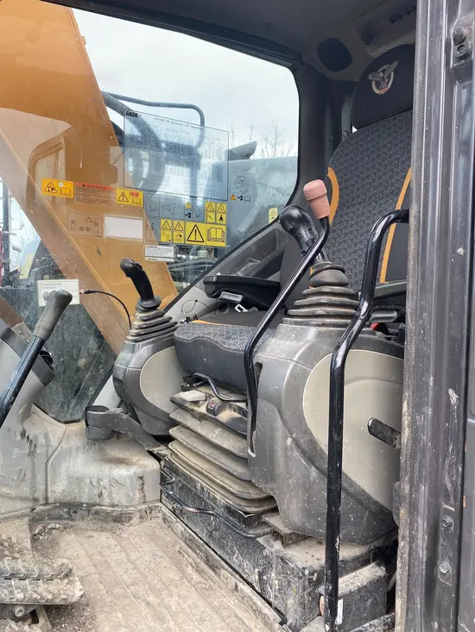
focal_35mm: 26
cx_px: 238
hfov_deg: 53.1
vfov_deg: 67.3
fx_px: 476
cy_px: 316
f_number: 1.8
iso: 32
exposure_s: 1/332
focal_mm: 4.25
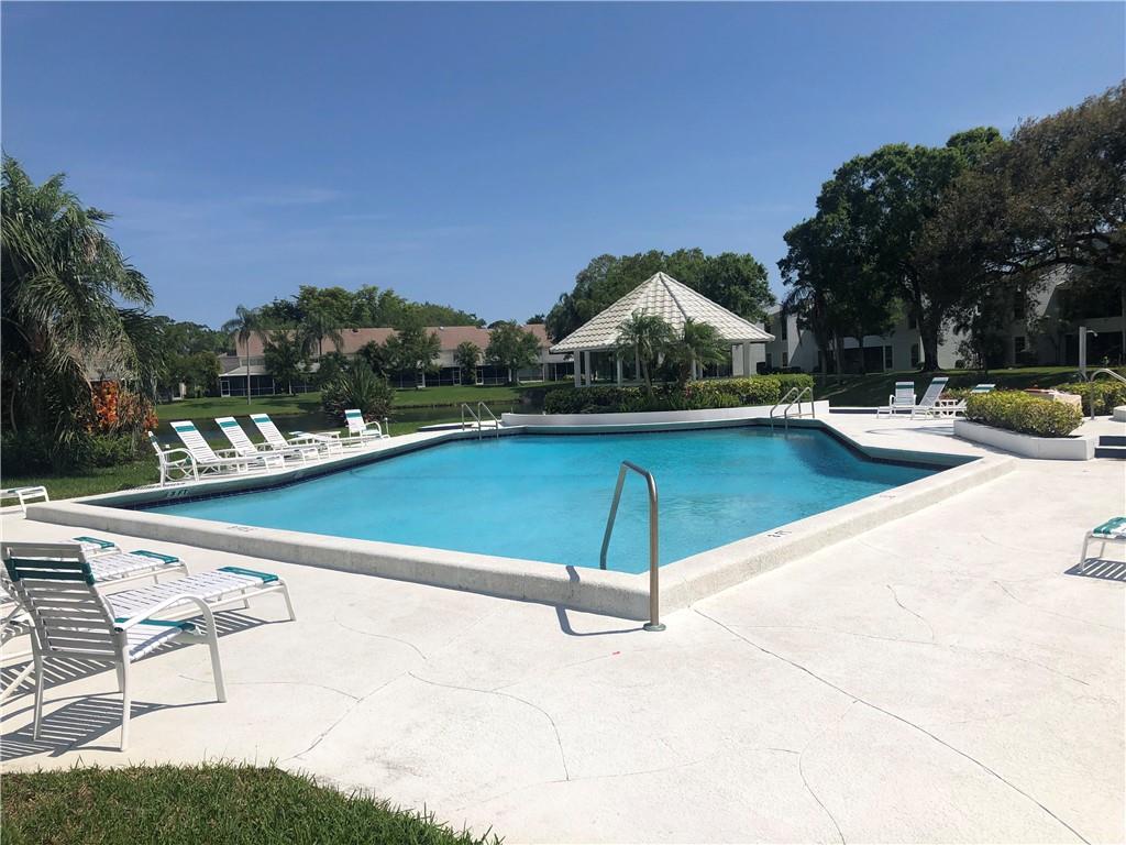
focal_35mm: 28
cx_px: 563
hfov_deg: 63.4
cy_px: 422
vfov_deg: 49.7
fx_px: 911
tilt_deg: -6.2
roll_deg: +2.6
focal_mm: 3.99
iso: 20
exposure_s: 1/4808
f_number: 1.8
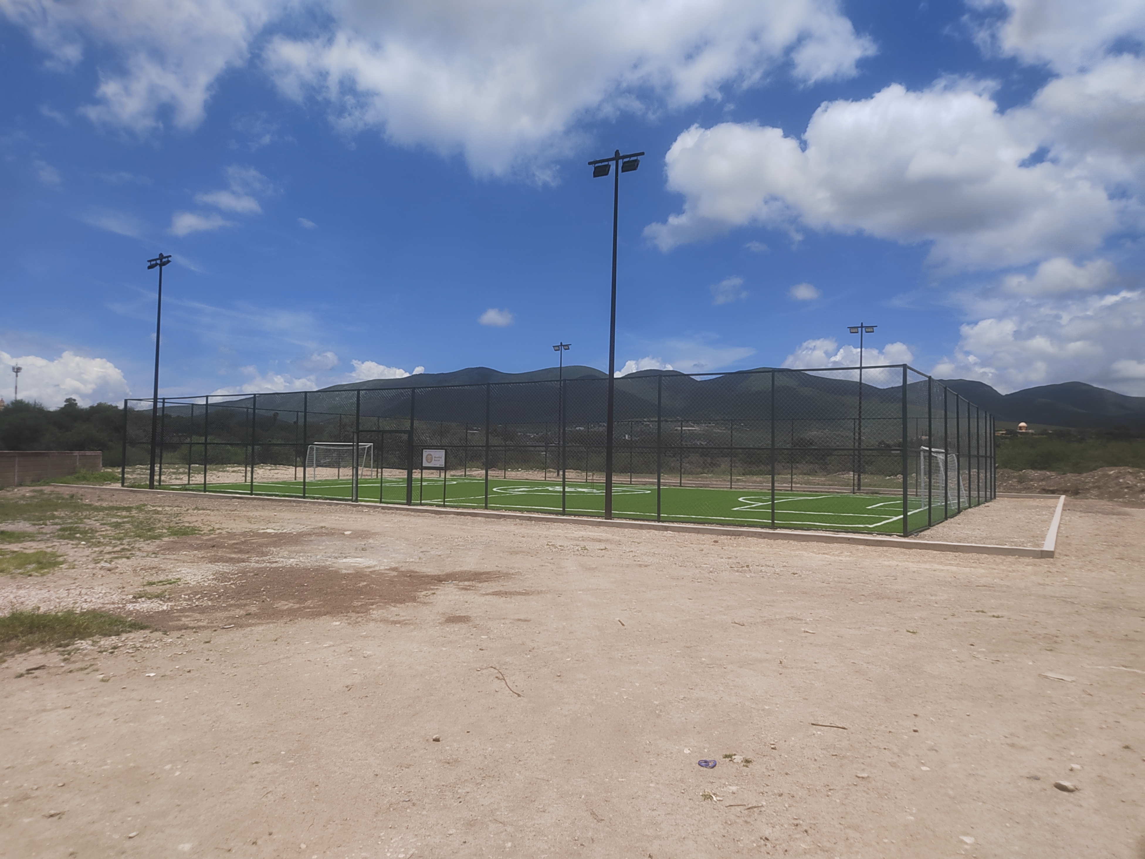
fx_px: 761
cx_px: 572
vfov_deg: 58.9
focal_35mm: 23
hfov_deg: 73.9
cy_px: 430
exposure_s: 1/3349
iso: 256
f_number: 1.9
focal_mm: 5.52
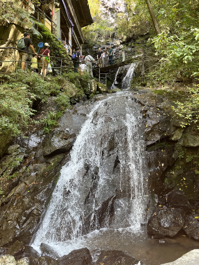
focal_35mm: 26
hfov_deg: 53.1
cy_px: 132
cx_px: 100
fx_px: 199
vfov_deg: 67.3
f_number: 1.6
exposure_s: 1/106
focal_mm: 5.1
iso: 64
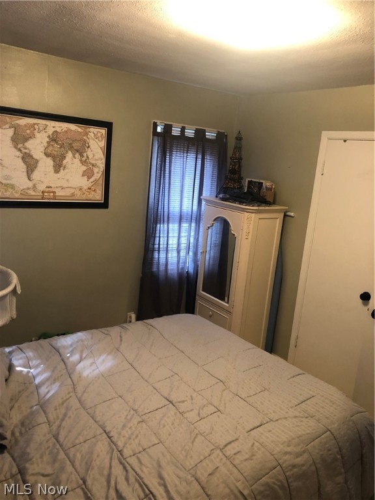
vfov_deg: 63.4
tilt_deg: -9.8
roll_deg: -4.6
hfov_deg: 49.7
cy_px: 250
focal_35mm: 28
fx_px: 404
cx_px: 188
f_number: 1.8
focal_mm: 4
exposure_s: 1/15
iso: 50
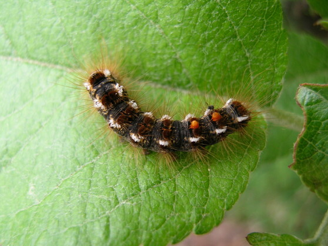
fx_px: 341
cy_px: 123
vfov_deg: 39.6
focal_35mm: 36
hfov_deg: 51.4
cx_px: 164
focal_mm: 6
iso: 50
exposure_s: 1/43
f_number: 2.7
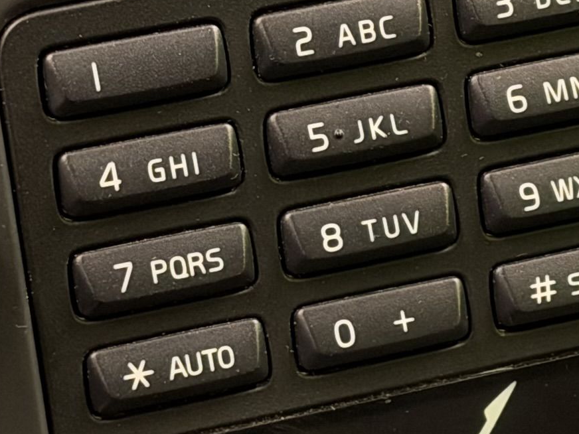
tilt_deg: -34.2
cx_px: 448
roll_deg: -2.9
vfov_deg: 6.7
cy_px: 103
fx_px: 3713
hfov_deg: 8.9
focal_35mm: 222
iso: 320
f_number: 1.48
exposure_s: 1/38
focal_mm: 6.93
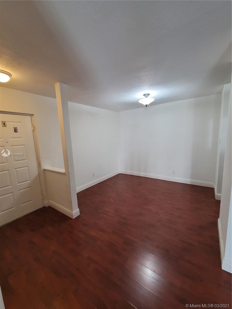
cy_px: 154
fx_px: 116
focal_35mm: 13
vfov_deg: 106.2
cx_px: 116
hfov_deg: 89.9
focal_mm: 2.2
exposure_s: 1/39
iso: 320
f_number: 2.2
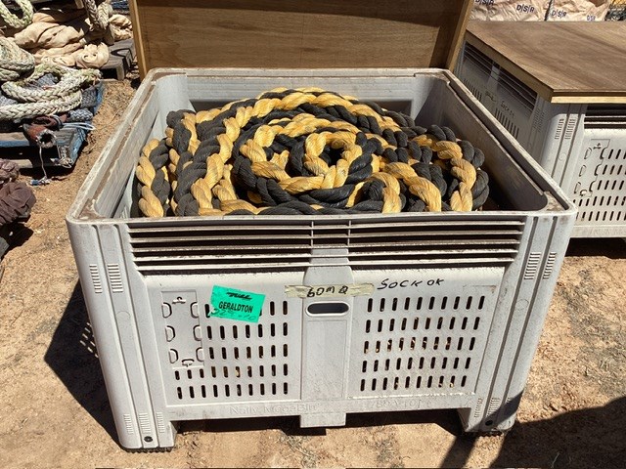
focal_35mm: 31
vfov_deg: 45.4
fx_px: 561
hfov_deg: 58.4
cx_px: 313
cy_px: 234
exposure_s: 1/2262
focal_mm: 3.3
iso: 25
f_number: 2.4
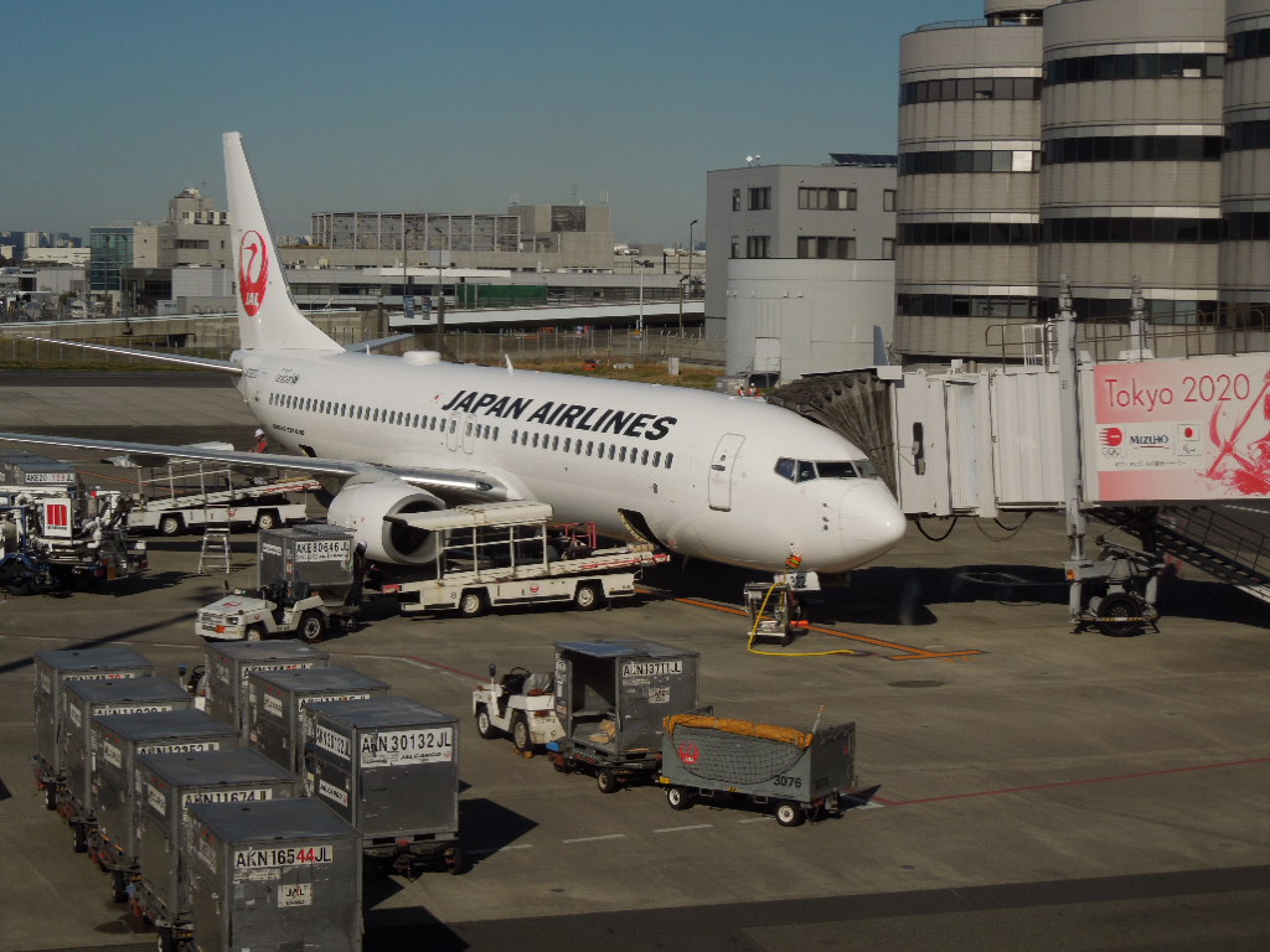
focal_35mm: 69
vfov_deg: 21.3
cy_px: 476
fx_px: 2531
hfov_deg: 28.2
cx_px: 635
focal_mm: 12.5
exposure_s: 1/1250
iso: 100
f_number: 4.4
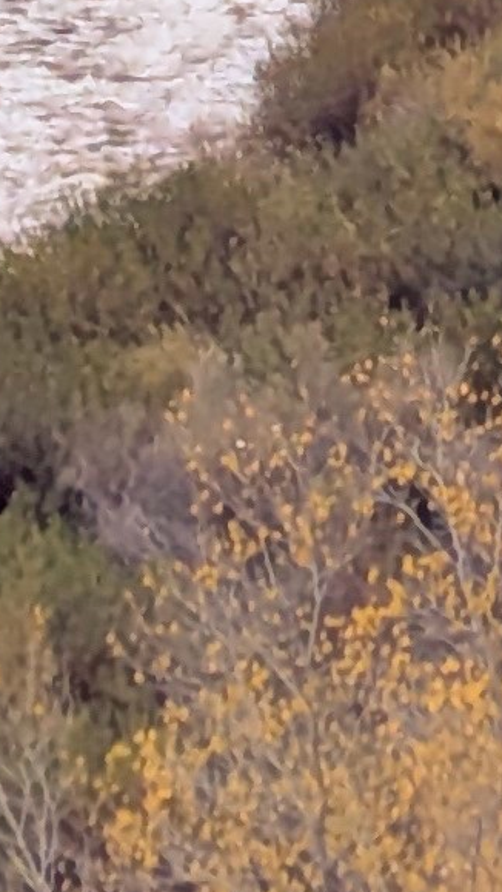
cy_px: -1907
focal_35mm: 369
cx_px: 544
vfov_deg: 5.5
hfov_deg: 3.3
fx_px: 8726
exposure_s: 1/5848
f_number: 1.85
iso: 43
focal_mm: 6.81
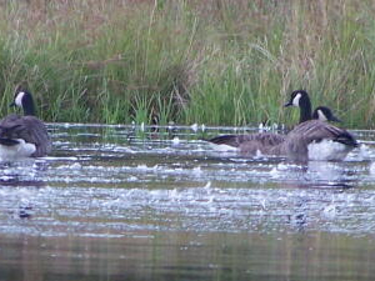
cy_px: 210
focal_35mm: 915
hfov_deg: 2.2
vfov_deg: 1.6
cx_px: 188
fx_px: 9912
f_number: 3.6
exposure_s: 1/160
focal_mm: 44.4
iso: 140
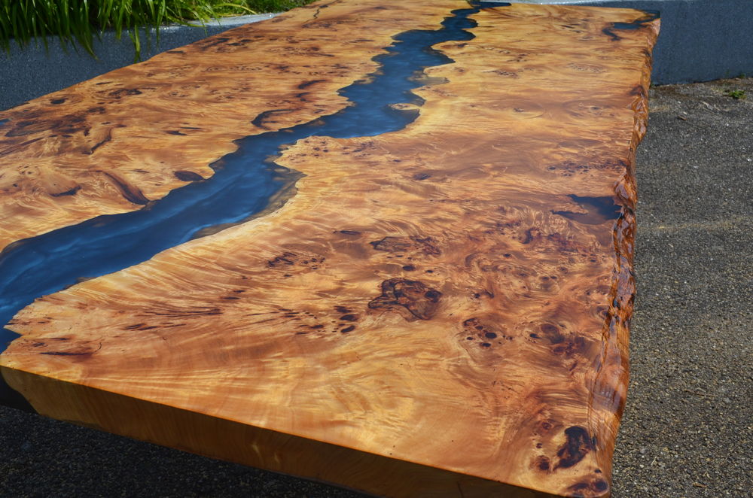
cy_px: 249
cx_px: 376
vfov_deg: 36.7
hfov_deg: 53.2
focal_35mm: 36
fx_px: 751
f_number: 13
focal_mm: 24
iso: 400
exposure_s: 1/640
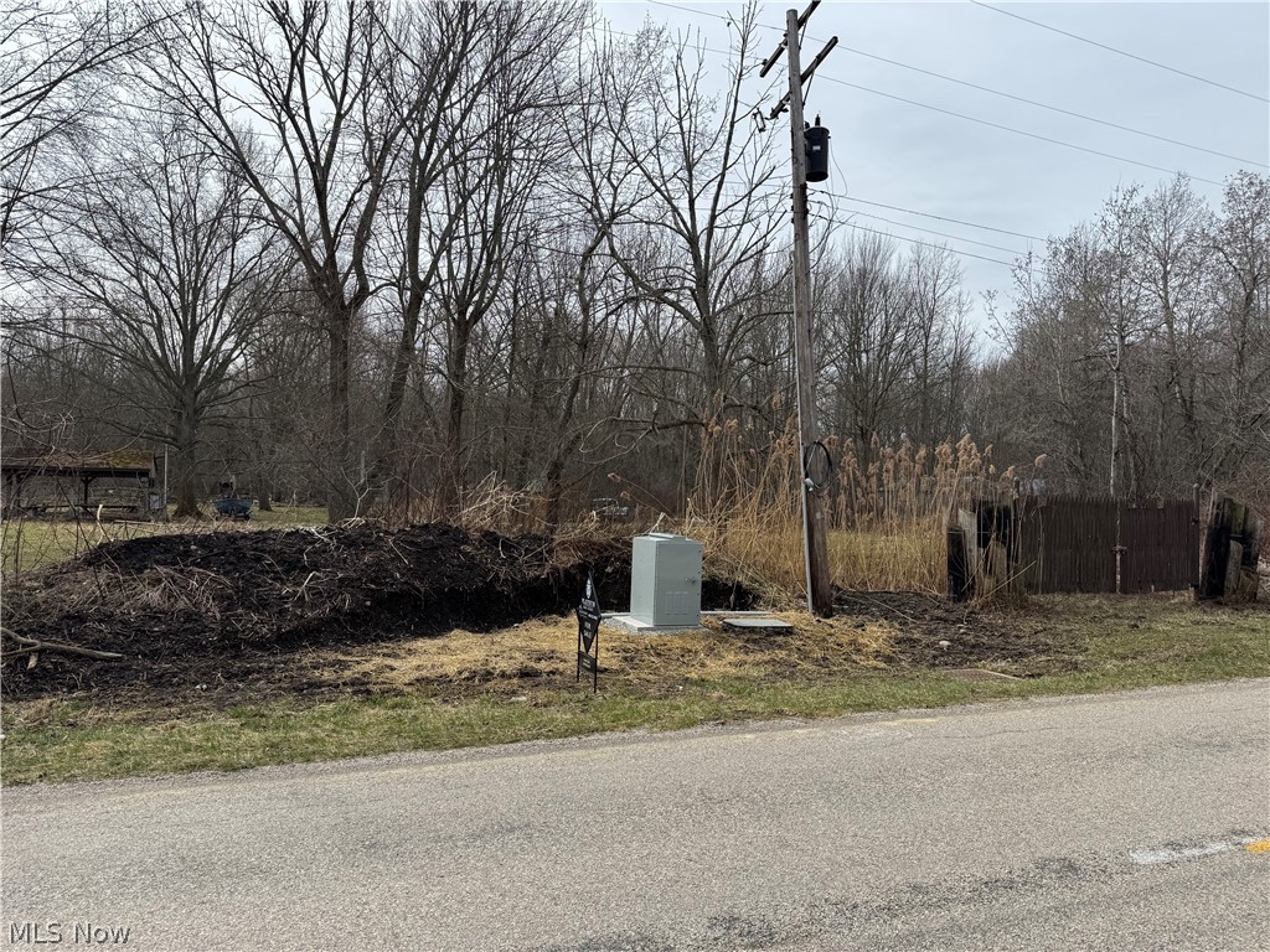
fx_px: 881
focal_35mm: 24
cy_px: 476
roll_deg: -1.3
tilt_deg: +0.5
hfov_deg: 71.6
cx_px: 635
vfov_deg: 56.8
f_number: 1.78
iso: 80
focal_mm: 6.76
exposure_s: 1/4049
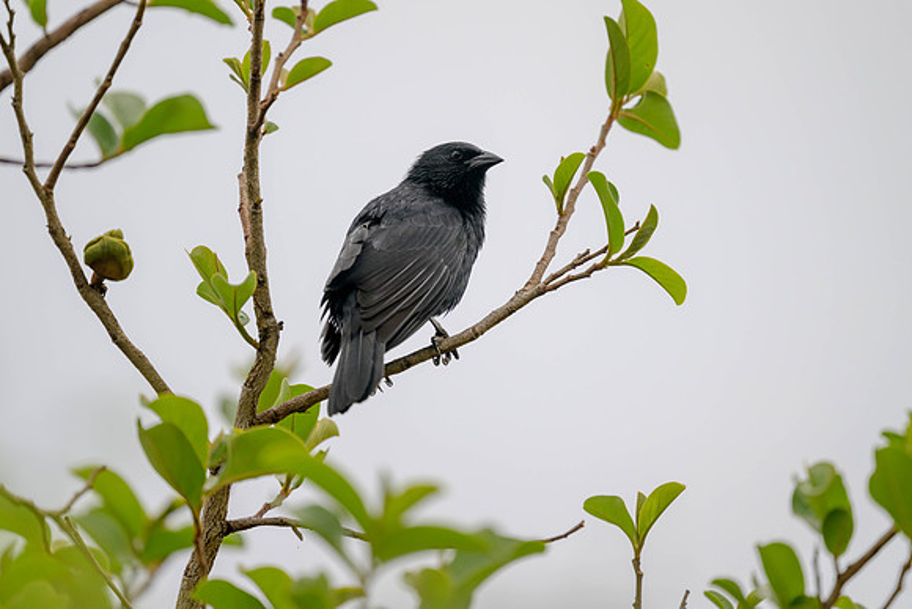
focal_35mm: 560
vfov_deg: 2.5
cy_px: 304
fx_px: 14189
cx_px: 456
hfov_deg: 3.7
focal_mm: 560
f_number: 4
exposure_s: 1/1600
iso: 180
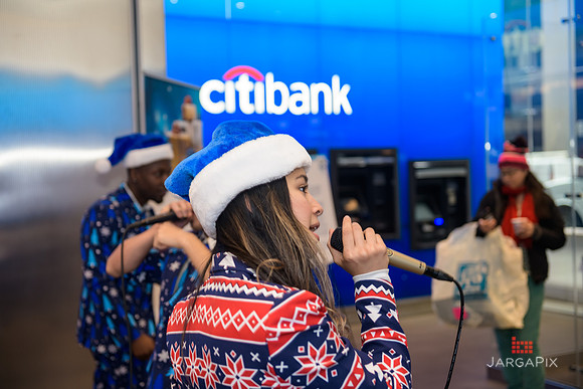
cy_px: 194
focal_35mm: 48
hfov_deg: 41.1
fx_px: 777
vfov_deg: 28.1
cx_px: 292
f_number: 3.2
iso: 400
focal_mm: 48
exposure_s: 1/125
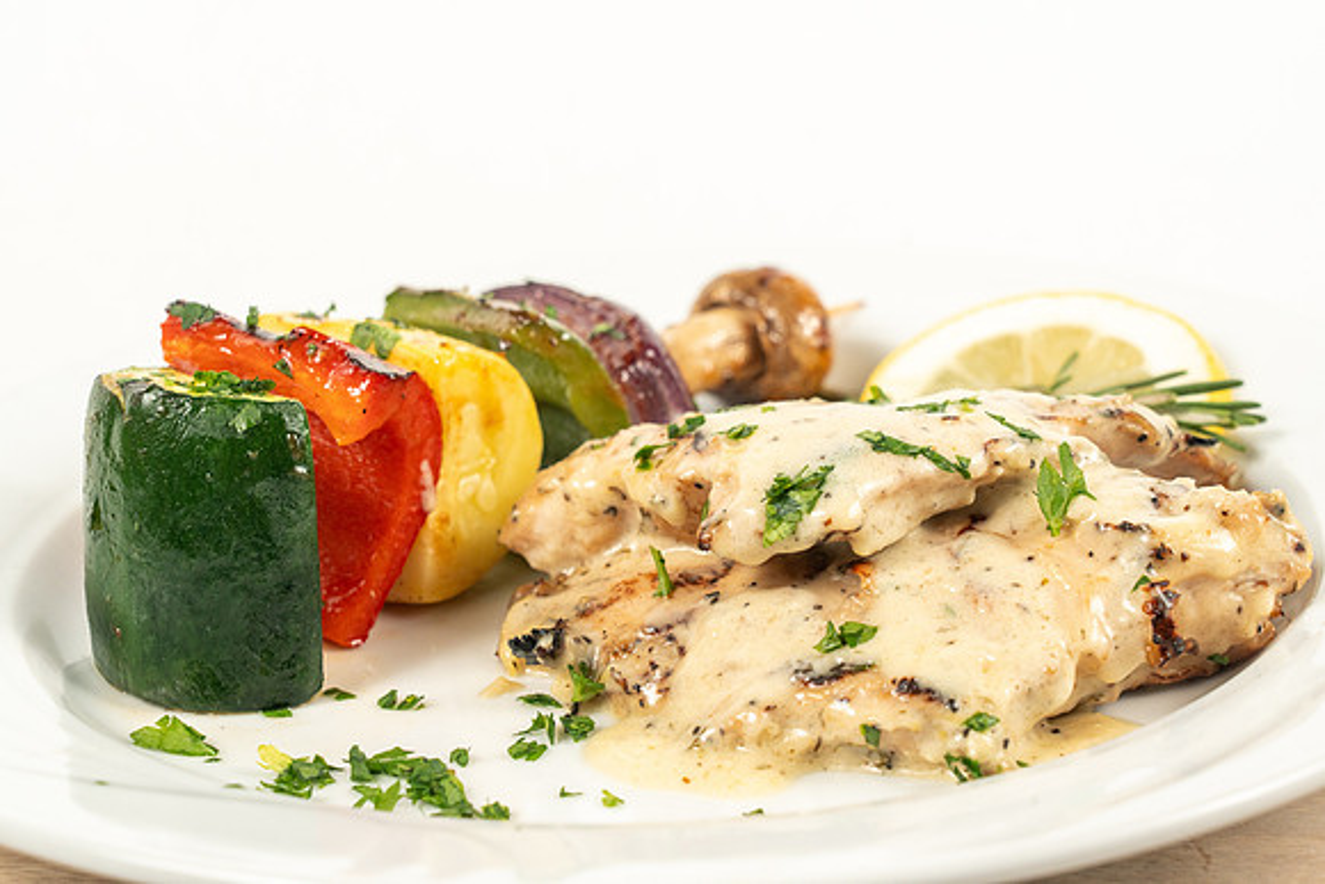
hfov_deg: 19.5
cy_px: 442
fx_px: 3865
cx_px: 662
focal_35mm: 105
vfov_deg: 13.0
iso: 800
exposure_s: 1/200
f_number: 11
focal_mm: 105
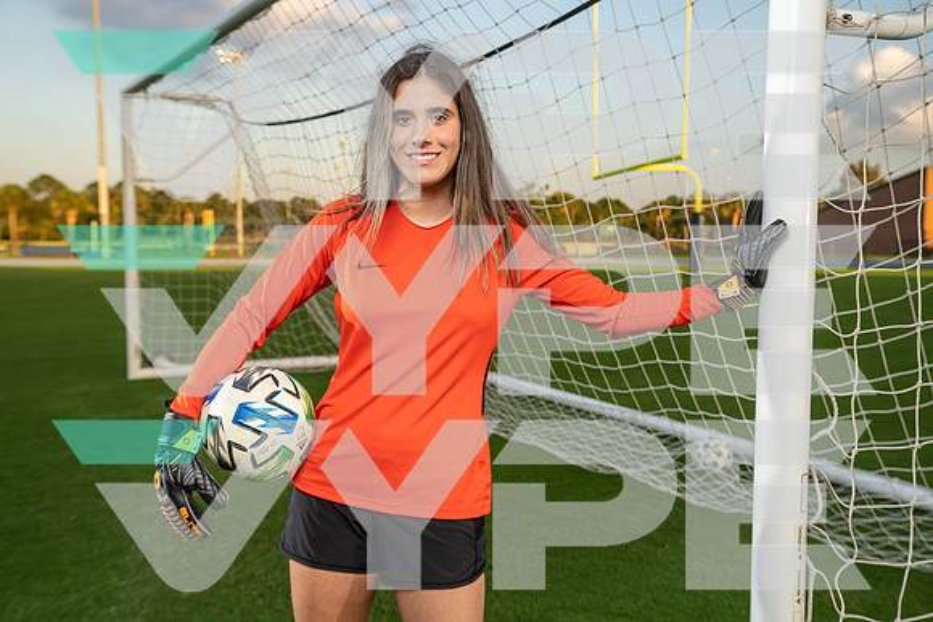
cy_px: 311
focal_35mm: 37
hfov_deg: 51.9
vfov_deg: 36.0
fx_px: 959
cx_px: 466
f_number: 4
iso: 160
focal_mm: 37
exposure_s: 1/160
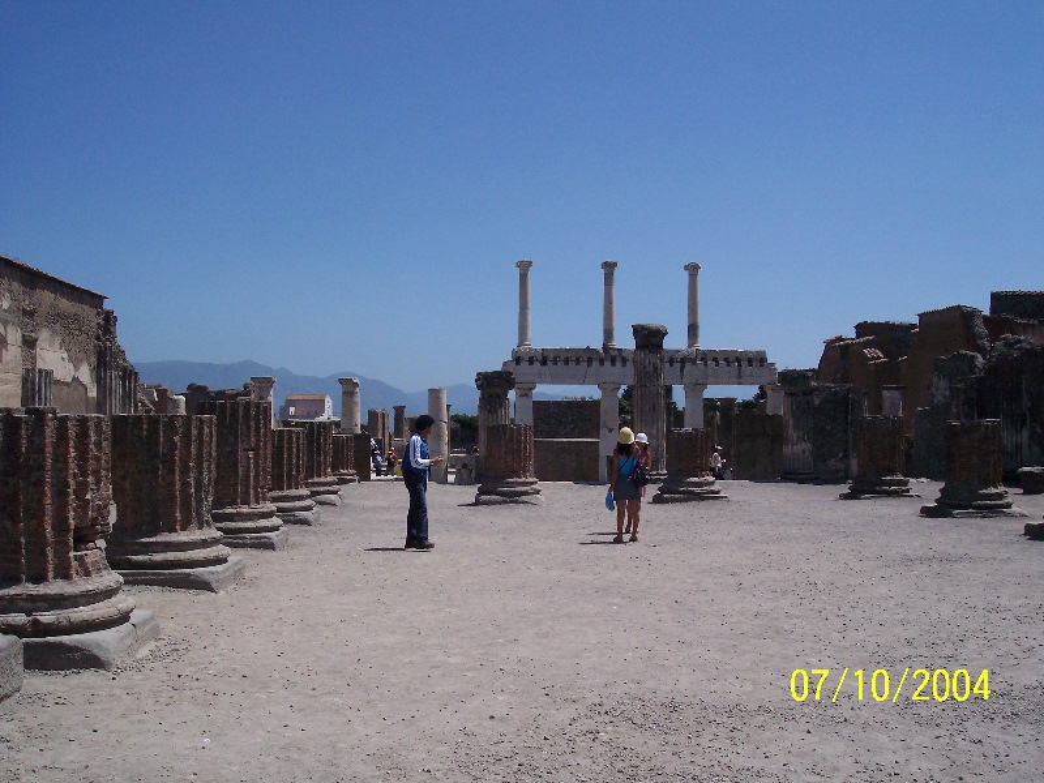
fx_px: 1146
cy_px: 392
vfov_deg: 37.7
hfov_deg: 49.0
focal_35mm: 38
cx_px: 522
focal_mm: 8
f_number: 4.8
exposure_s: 1/1000
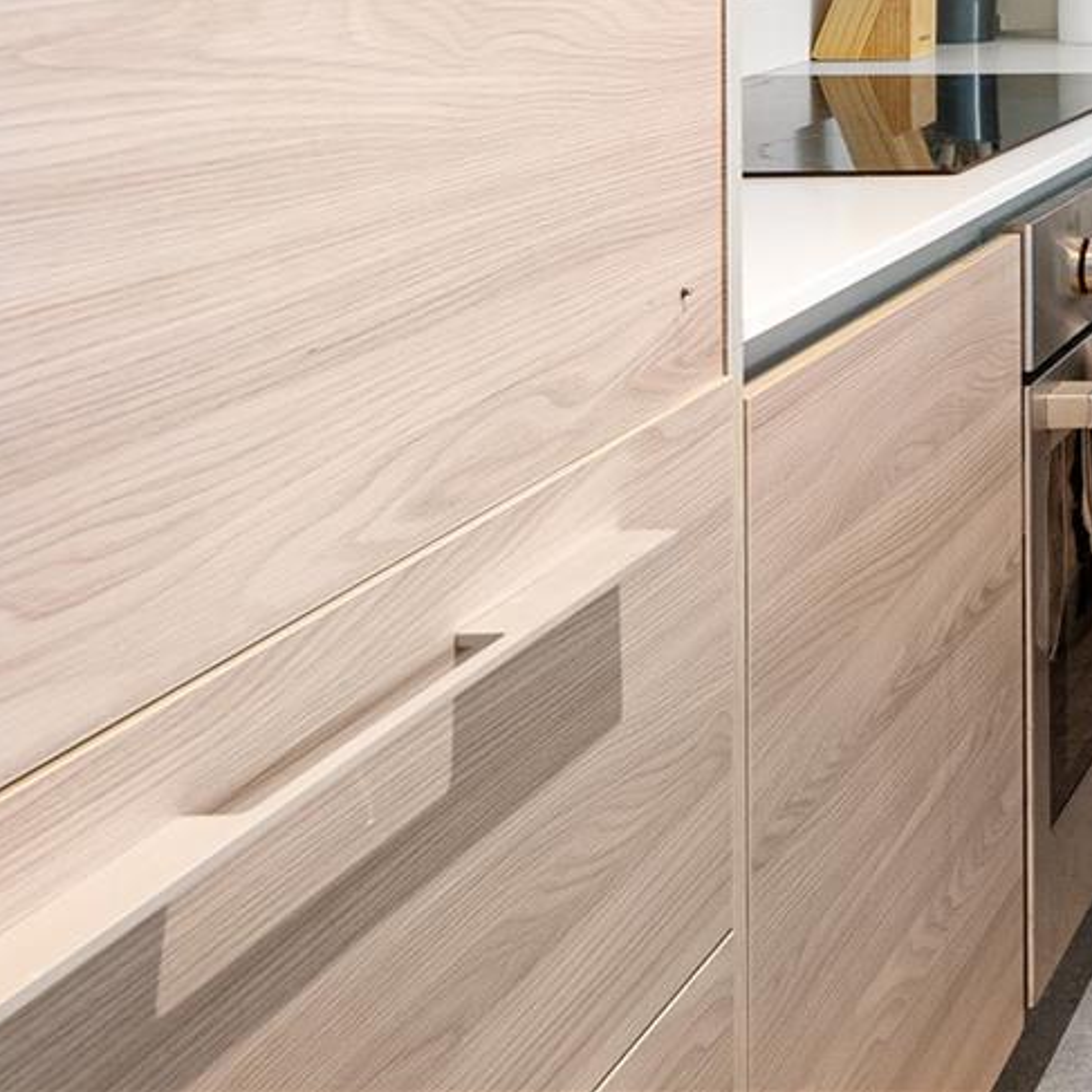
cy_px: -101
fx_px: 1892
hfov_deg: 23.7
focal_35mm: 53
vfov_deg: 29.2
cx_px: 1738
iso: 400
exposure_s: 1/3
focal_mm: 19
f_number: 9
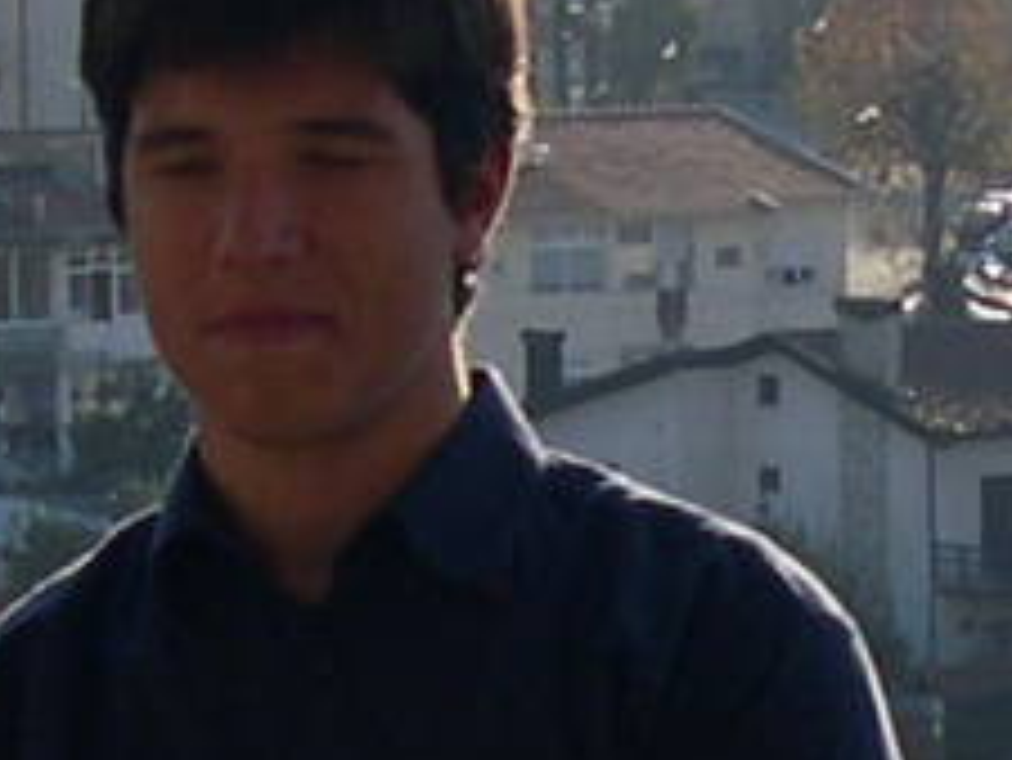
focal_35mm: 270
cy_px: 711
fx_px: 7898
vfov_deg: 5.5
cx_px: 801
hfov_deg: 7.3
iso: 100
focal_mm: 8
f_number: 7.6
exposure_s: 1/147
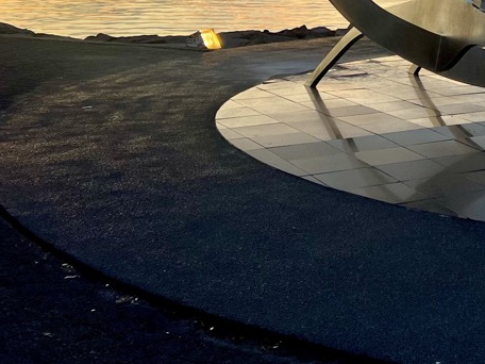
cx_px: 592
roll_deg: -1.0
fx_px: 1023
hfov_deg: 24.1
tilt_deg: +2.4
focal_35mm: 73
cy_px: -112
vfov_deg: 18.7
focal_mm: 5.7
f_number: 1.5
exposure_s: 1/121
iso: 50
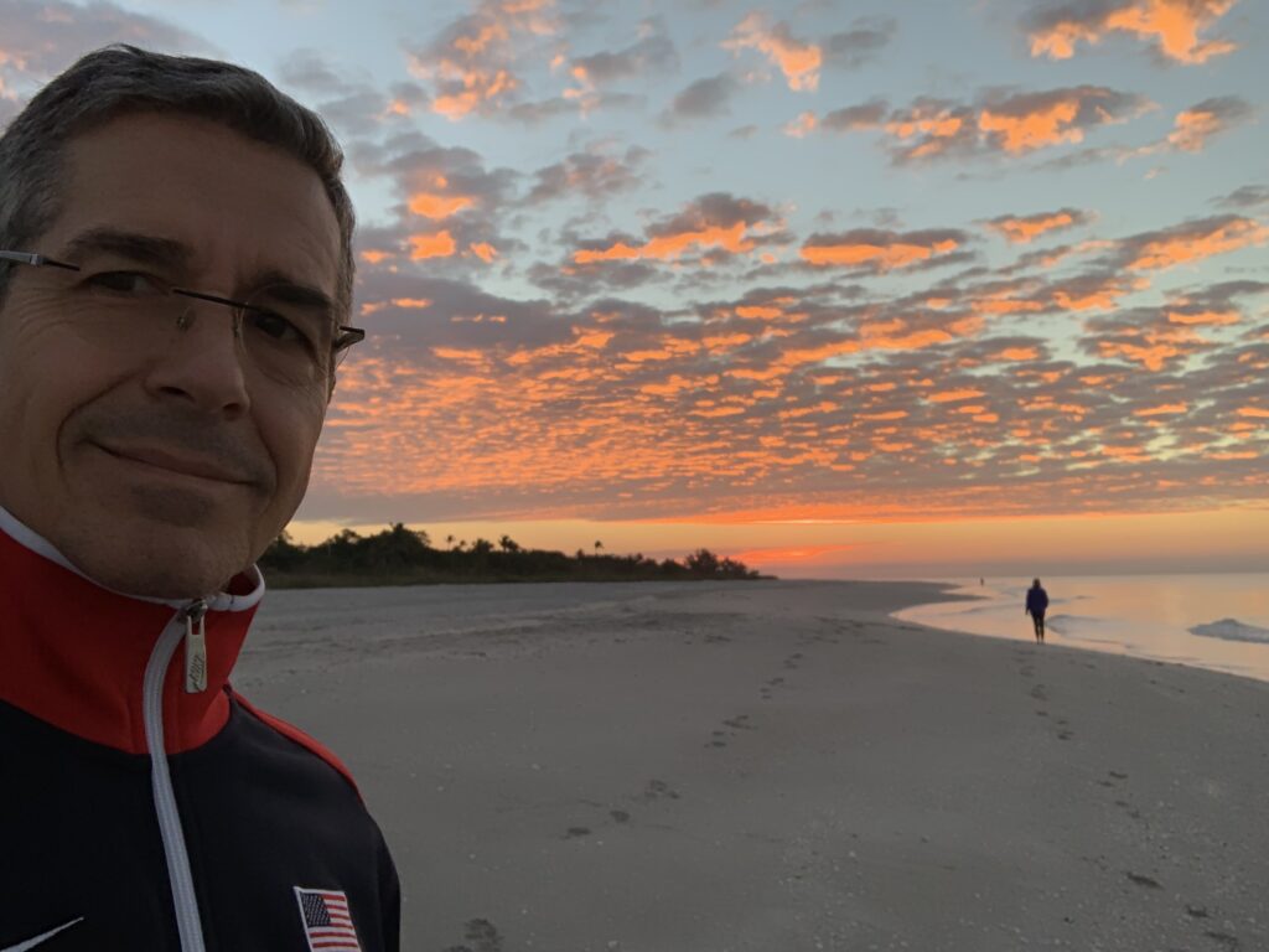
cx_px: 634
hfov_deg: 56.8
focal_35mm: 32
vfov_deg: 44.2
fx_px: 1173
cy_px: 476
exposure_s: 1/150
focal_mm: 2.87
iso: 16
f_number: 2.2
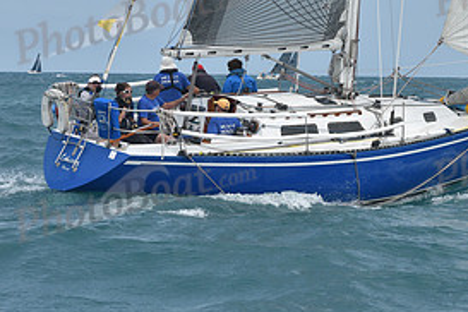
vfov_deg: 5.8
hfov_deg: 8.6
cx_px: 346
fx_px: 3094
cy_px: 85
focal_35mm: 238
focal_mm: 112
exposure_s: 1/800
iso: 250
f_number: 10
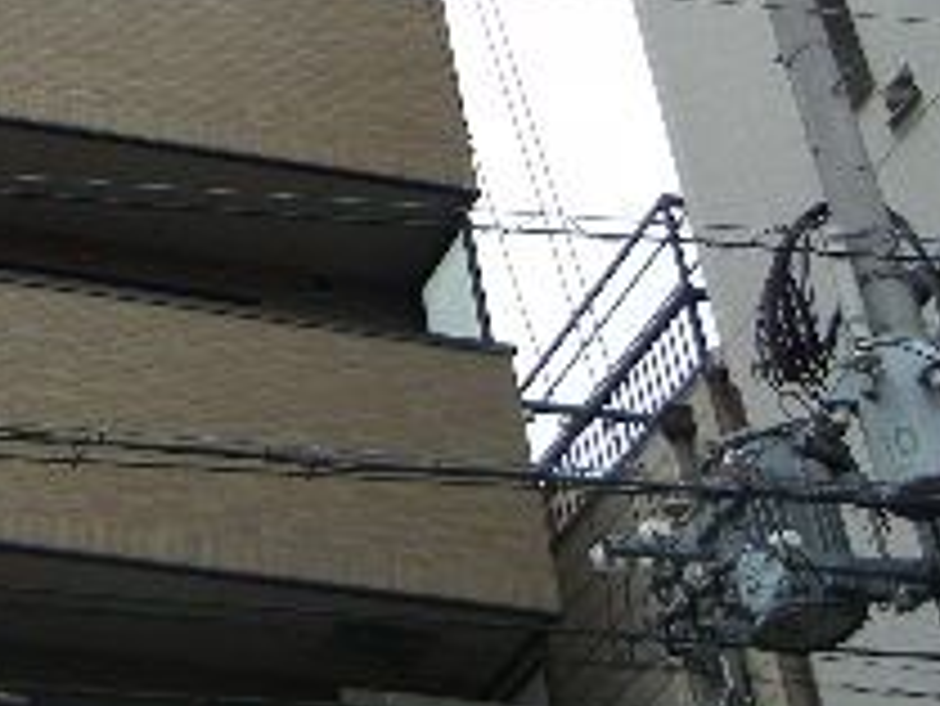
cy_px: 49
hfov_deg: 20.0
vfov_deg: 15.9
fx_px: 2500
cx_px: -171
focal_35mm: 92
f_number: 7
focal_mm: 5.4
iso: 160
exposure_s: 1/335
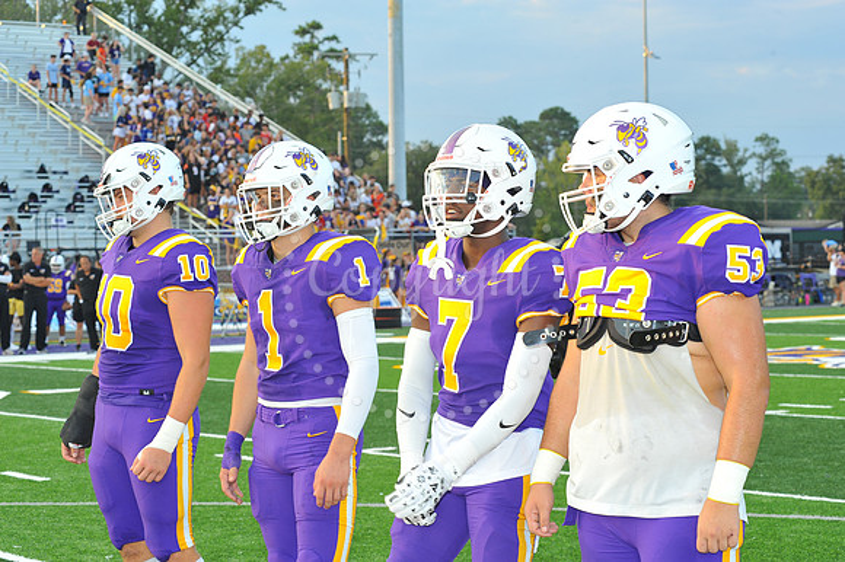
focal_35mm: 80
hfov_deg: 25.4
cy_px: 281
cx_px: 422
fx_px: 1877
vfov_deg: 17.0
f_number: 8
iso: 500
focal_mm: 80
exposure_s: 1/100
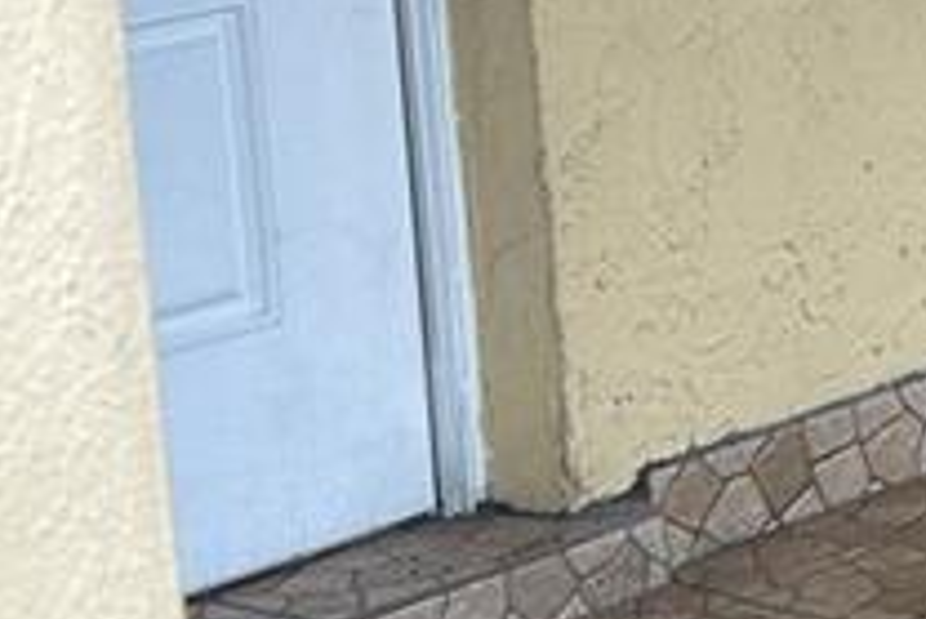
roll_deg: +1.5
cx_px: 1607
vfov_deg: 8.7
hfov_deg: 12.2
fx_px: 4015
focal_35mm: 156
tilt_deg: -7.5
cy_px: -58
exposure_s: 1/200
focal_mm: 5.7
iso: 40
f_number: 1.5
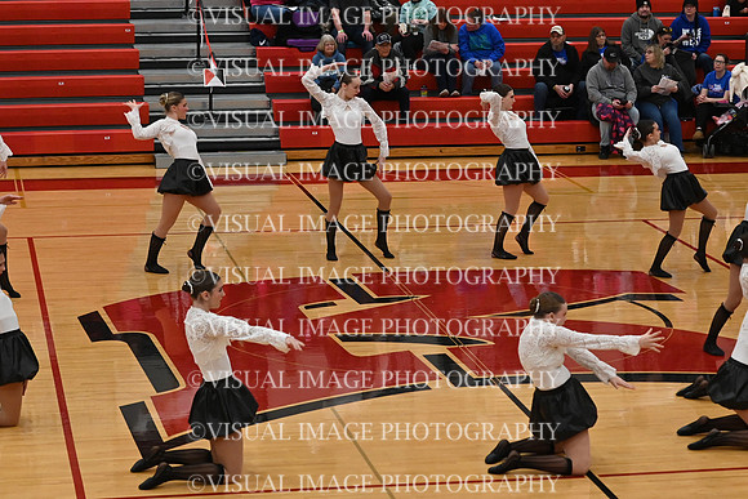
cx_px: 374
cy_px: 250
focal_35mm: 105
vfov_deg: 13.0
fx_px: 2182
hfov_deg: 19.5
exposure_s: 1/400
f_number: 4
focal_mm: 70
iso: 5000
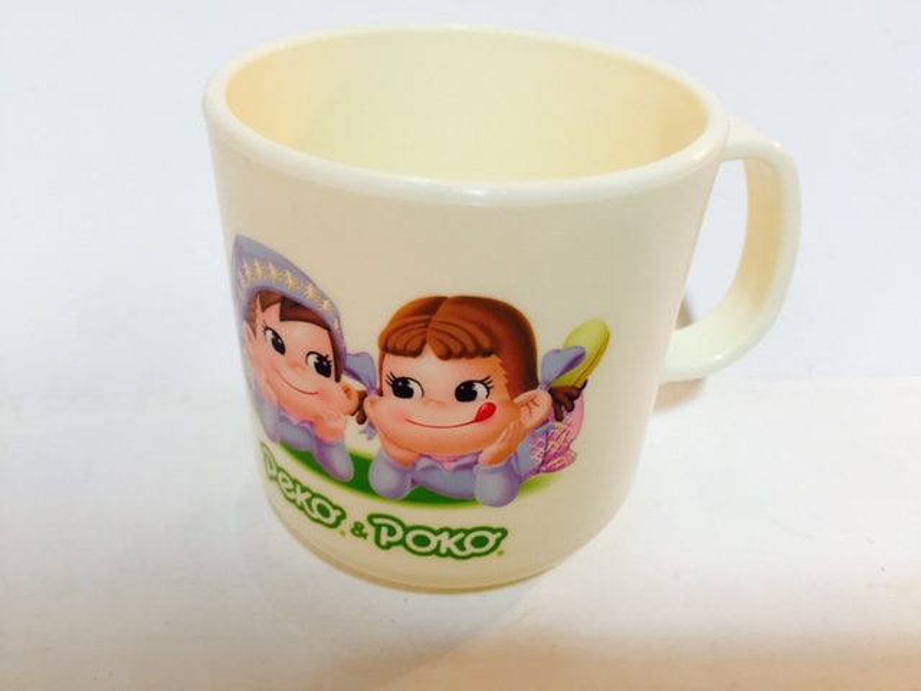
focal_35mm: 29
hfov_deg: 61.7
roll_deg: -4.9
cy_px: 346
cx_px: 460
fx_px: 772
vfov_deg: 48.2
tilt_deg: -29.8
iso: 64
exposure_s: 1/33
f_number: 2.2
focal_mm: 4.15
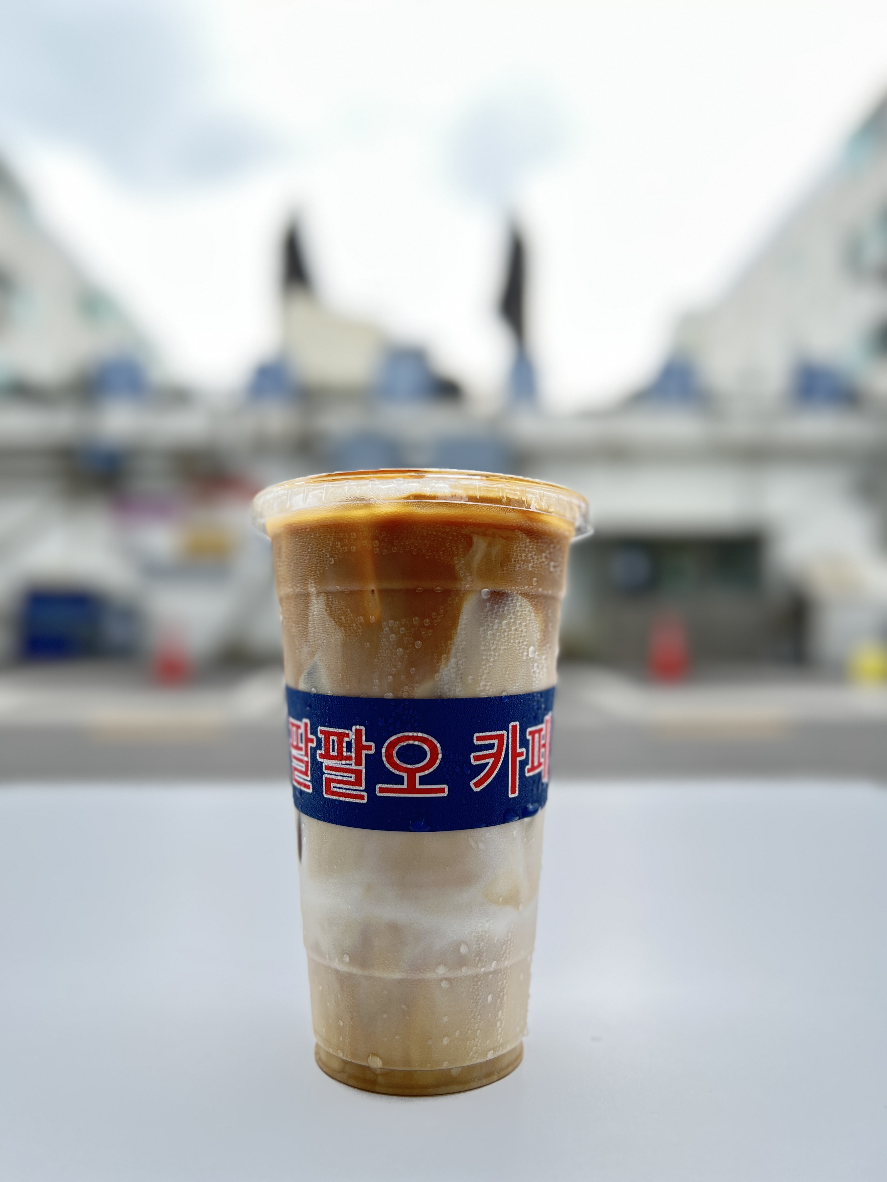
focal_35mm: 26
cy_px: 591
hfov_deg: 53.1
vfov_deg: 67.3
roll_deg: +0.1
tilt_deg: +4.0
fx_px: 888
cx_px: 444
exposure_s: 1/297
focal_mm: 5.7
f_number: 1.5
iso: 50
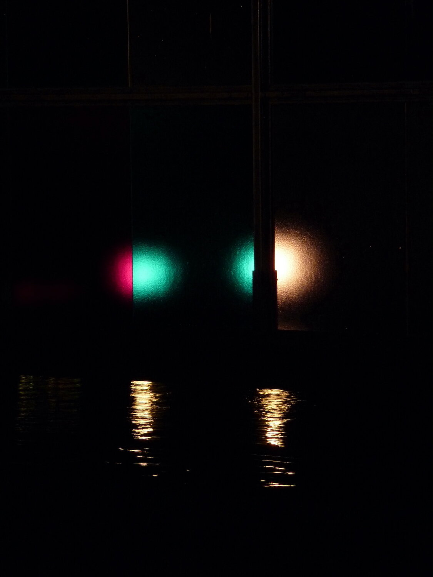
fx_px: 4670
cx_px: 216
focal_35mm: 280
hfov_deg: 5.3
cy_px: 288
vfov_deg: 7.1
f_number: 4.9
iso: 400
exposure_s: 1/13
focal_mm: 47
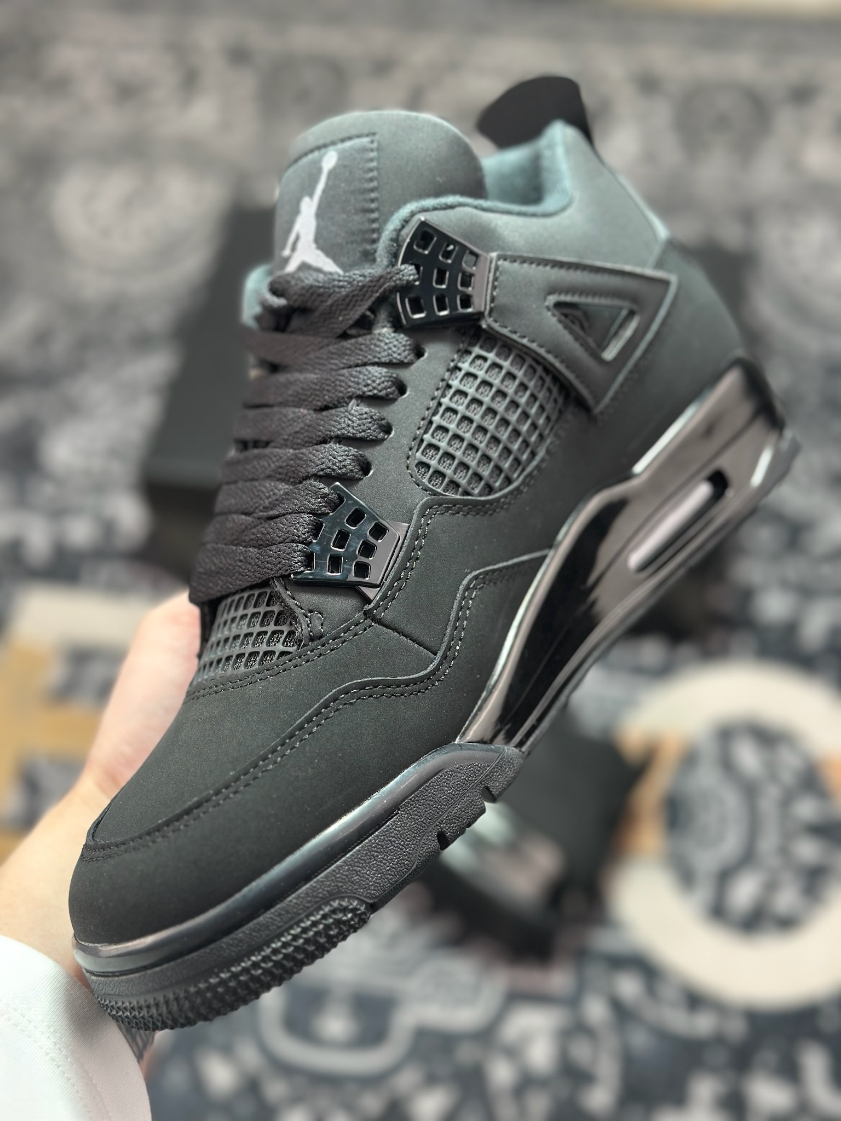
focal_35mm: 48
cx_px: 420
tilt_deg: -53.1
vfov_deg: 39.7
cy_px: 560
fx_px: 1555
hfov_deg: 30.3
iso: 64
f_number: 1.78
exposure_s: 1/148
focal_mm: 6.86
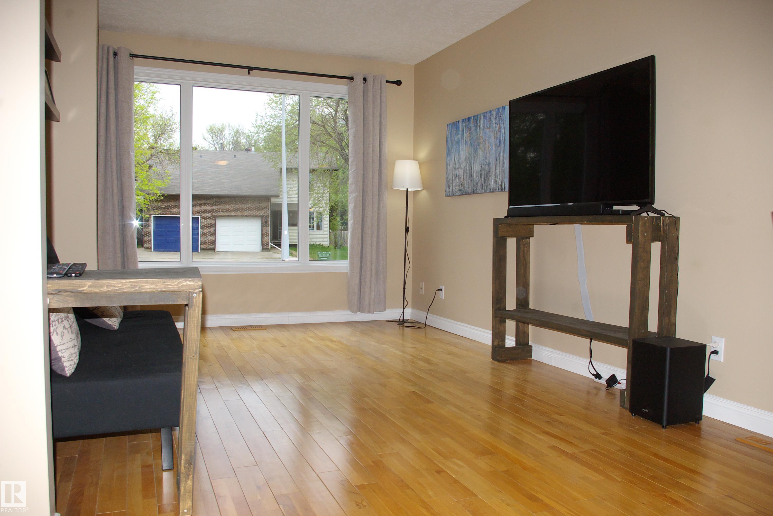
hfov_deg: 61.9
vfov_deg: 43.6
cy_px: 258
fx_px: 644
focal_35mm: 30
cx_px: 386
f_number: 9.5
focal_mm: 20
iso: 800
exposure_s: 1/180
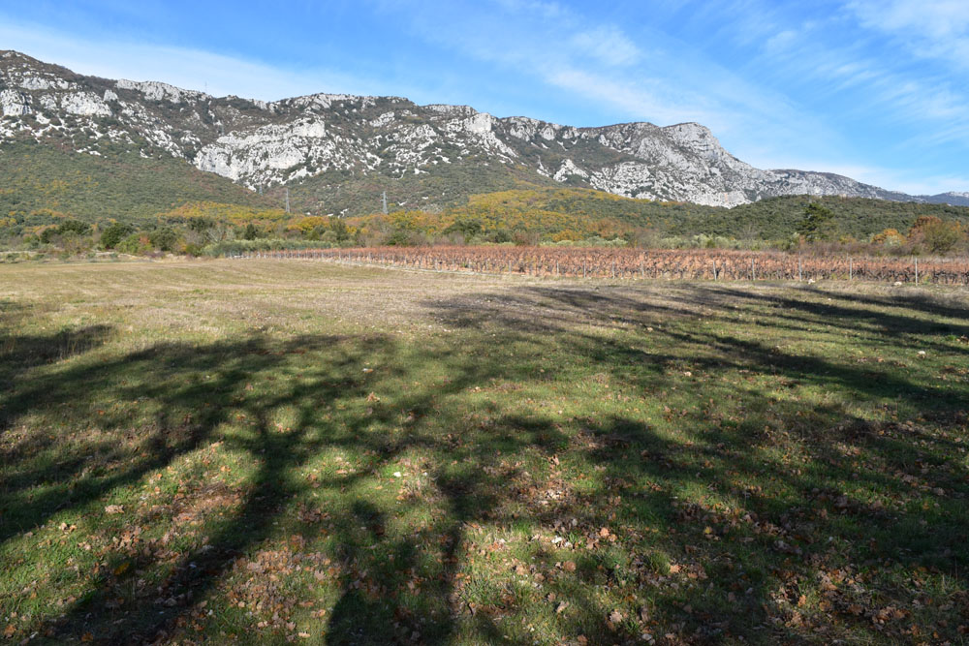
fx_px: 727
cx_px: 484
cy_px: 323
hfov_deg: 67.4
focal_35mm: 27
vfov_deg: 47.9
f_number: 13
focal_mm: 18
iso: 400
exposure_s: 1/320
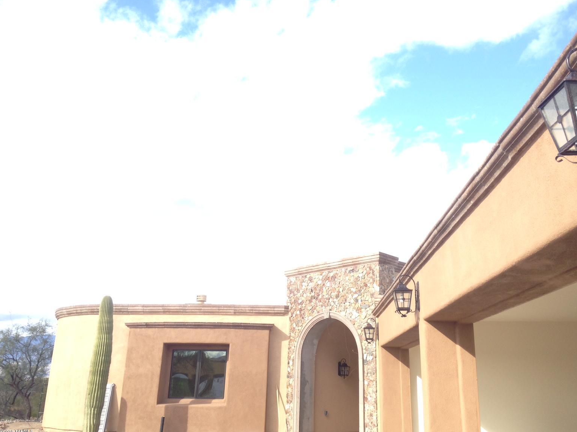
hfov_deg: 52.6
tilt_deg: +16.7
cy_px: 218
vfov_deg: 40.7
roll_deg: -3.2
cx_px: 303
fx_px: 583
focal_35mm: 35
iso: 50
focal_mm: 4.12
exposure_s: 1/390
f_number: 2.4
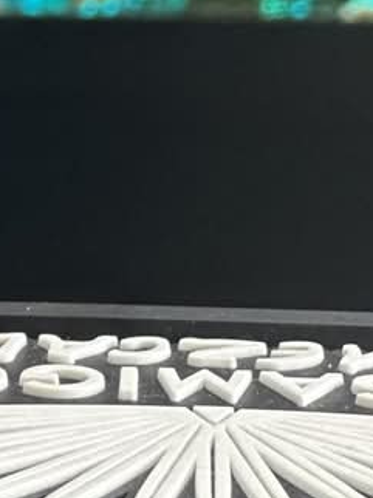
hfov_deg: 4.6
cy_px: -208
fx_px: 4589
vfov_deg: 6.2
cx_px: -255
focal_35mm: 319
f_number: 2.8
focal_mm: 9
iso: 125
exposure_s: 1/40
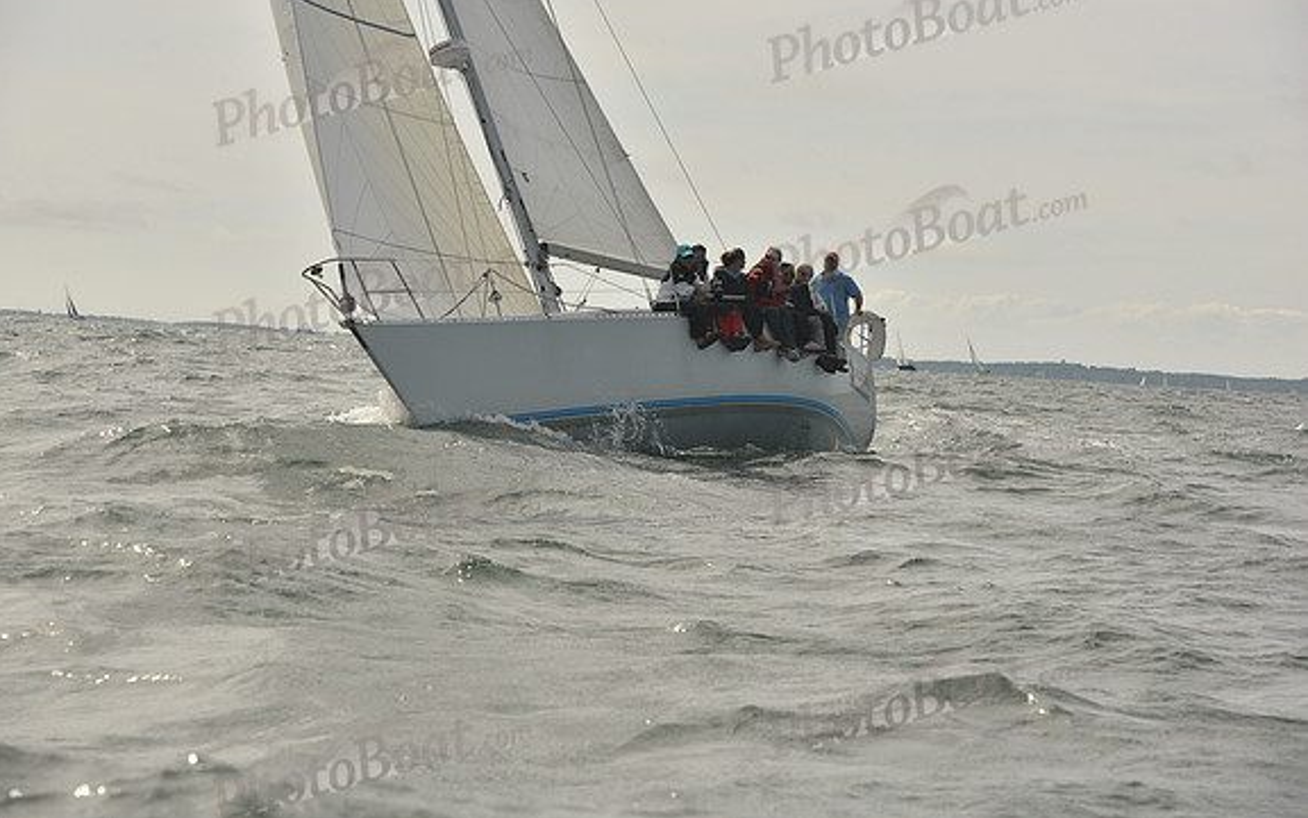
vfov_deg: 11.6
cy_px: 383
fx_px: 4028
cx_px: 652
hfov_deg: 18.4
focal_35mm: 113
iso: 320
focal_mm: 110
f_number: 7.1
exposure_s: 1/1000
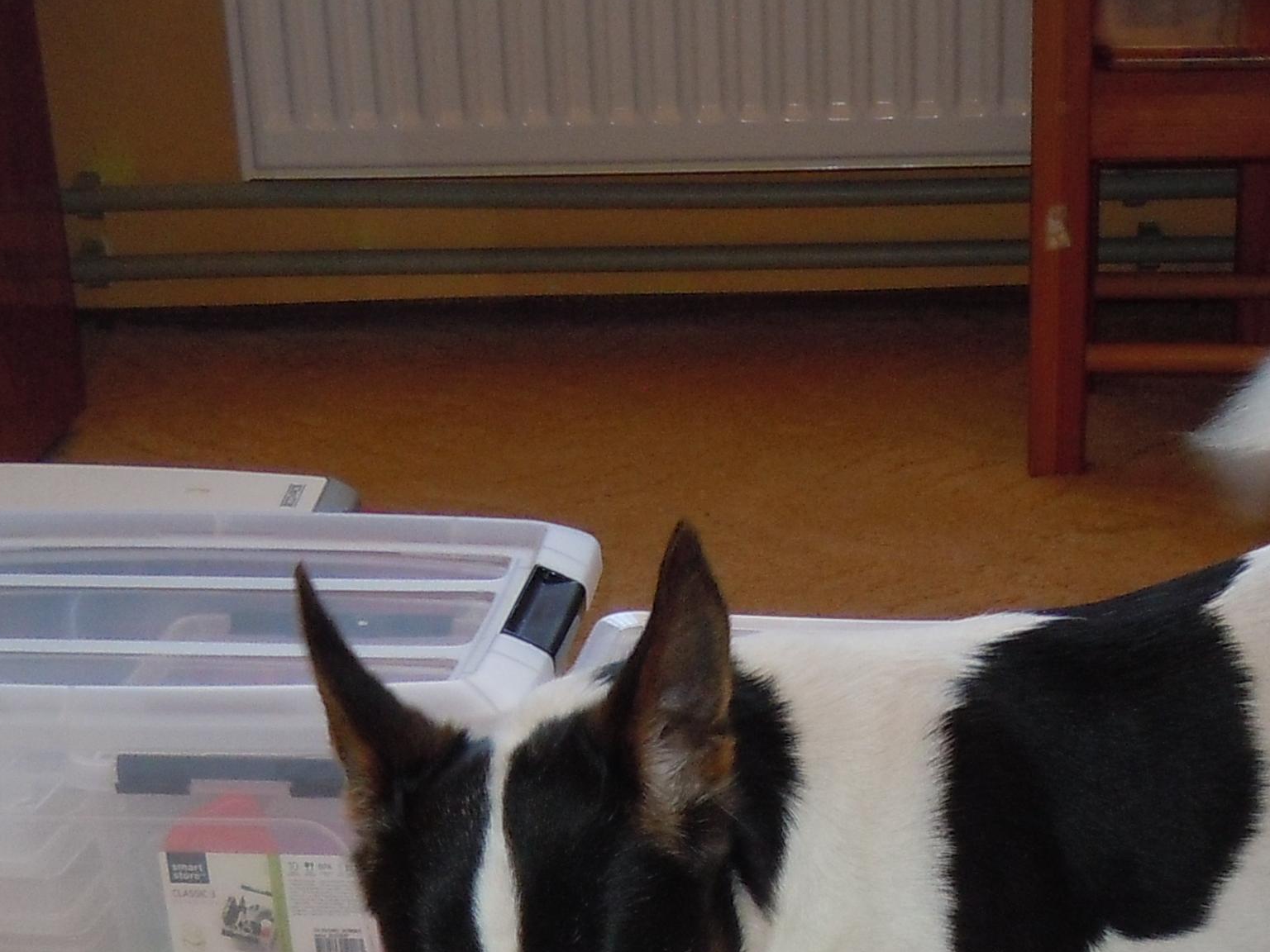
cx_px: 754
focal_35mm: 80
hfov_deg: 24.4
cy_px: 1145
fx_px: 2935
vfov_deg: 17.6
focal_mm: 5.4
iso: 200
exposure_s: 1/30
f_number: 3.5
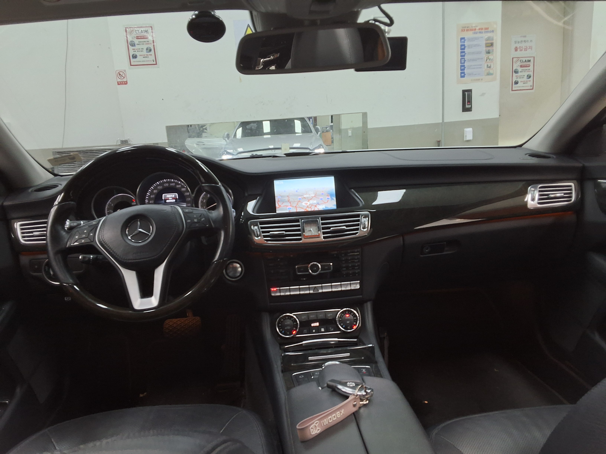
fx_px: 490
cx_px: 303
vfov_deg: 49.7
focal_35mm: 28
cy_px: 227
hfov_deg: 63.4
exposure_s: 1/40
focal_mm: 2.91
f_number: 1.9
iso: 125
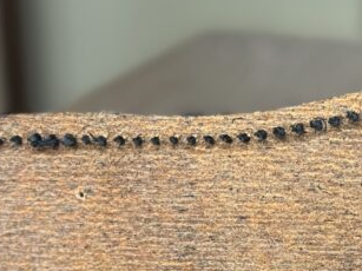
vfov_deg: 9.2
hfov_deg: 12.2
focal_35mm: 160
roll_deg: +0.2
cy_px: 272
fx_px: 1673
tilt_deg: -23.1
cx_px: 347
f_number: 1.78
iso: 125
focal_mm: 6.76
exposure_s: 1/60
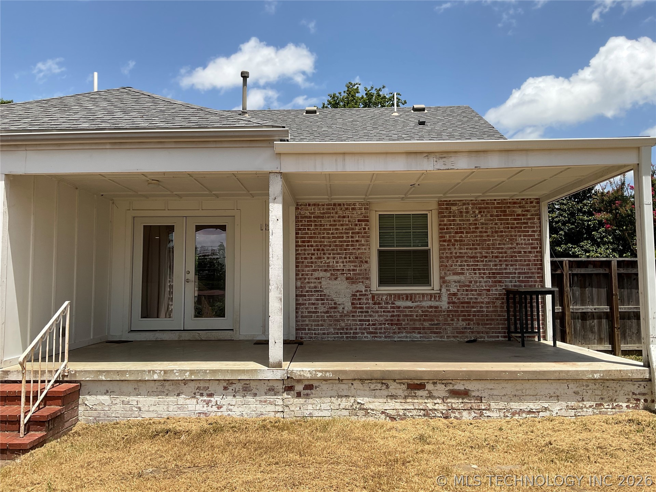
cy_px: 246
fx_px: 550
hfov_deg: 61.7
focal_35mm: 29
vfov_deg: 48.2
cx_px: 328
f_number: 1.8
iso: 16
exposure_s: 1/2141
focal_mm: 3
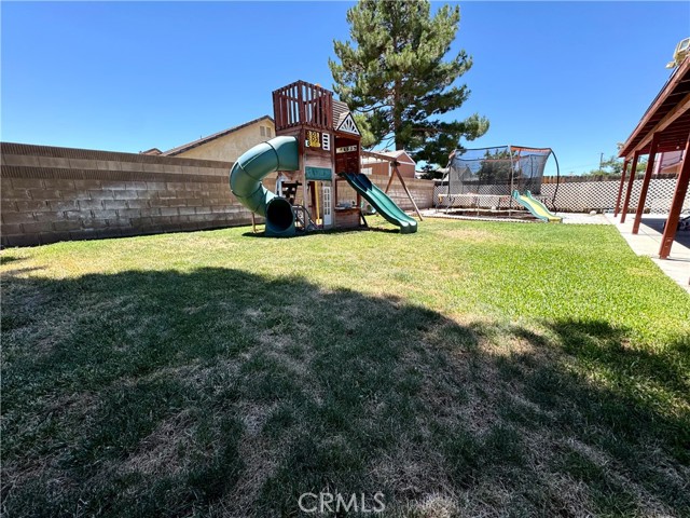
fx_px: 279
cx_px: 345
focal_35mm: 14
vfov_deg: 85.7
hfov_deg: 102.1
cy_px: 259
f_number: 2.2
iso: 40
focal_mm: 2.22
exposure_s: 1/763
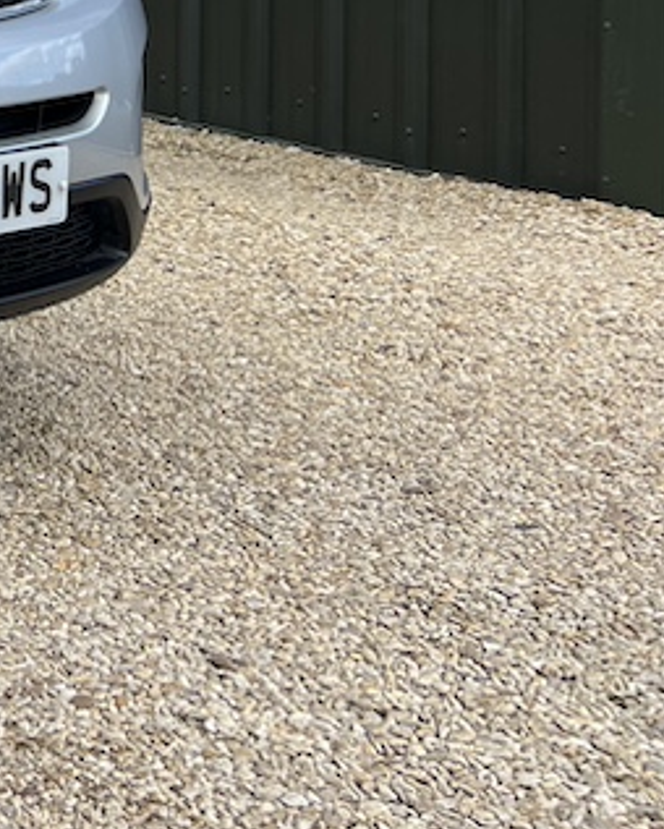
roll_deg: +1.3
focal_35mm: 80
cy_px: -110
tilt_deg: -1.0
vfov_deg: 22.3
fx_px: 1963
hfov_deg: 16.0
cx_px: -559
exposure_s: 1/2299
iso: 50
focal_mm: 5.7
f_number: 1.5
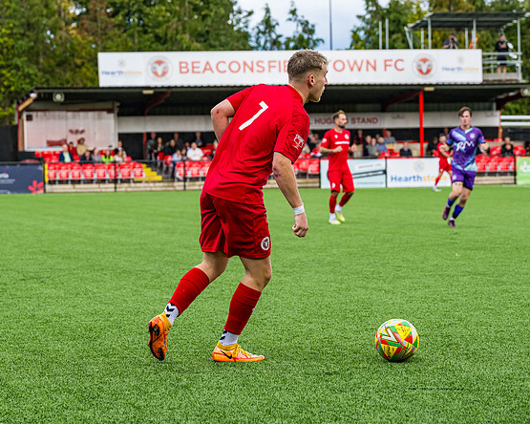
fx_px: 1882
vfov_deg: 12.9
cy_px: 211
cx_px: 209
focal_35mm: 120
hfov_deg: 16.0
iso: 400
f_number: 4
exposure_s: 1/2000
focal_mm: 70
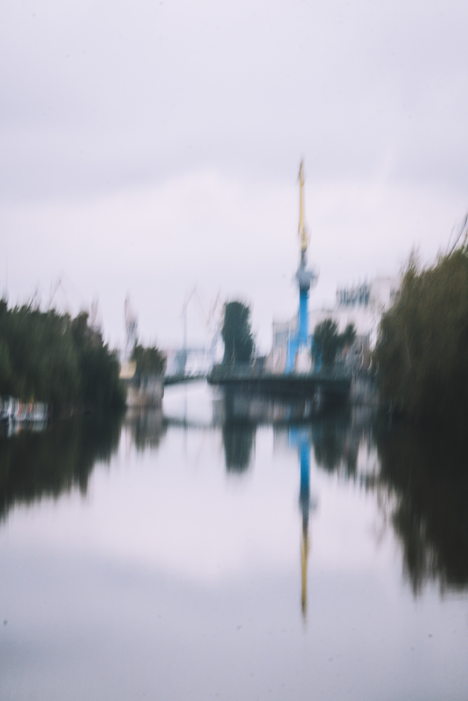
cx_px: 234
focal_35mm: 88
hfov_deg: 15.4
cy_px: 350
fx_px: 1726
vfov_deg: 23.0
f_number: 22
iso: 500
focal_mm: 59
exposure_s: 1/25
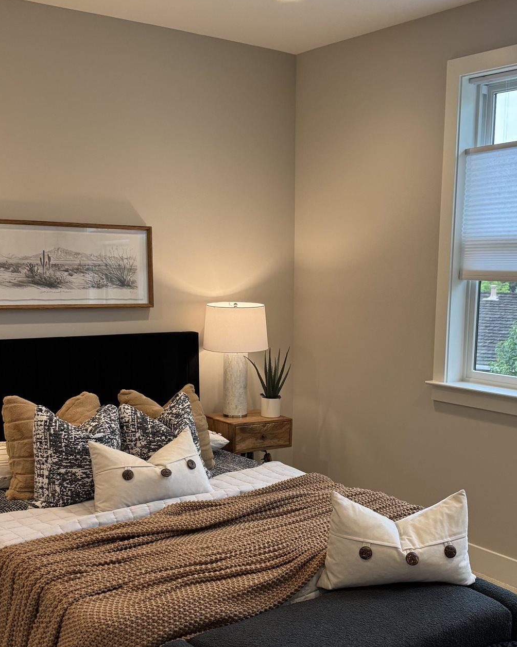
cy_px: 414
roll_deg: -0.6
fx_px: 822
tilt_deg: -7.7
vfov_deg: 42.5
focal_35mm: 43
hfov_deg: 34.8
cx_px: 311
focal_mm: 6.76
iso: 125
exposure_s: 1/120
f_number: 1.78
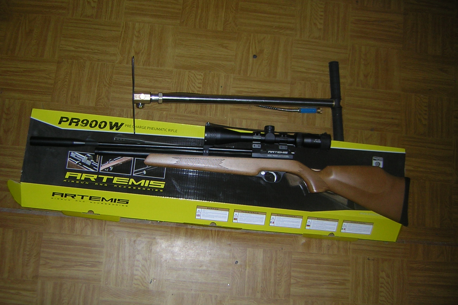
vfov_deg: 35.0
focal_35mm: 38
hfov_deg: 50.7
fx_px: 483
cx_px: 229
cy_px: 168
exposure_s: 1/60.1
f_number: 2.6
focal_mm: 4.7
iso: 50
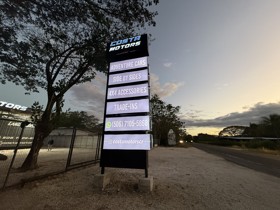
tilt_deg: +18.7
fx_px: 113
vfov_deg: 85.7
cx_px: 140
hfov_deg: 102.1
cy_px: 105
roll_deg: -0.9
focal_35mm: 14
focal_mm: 2.22
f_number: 2.2
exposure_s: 1/60
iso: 400
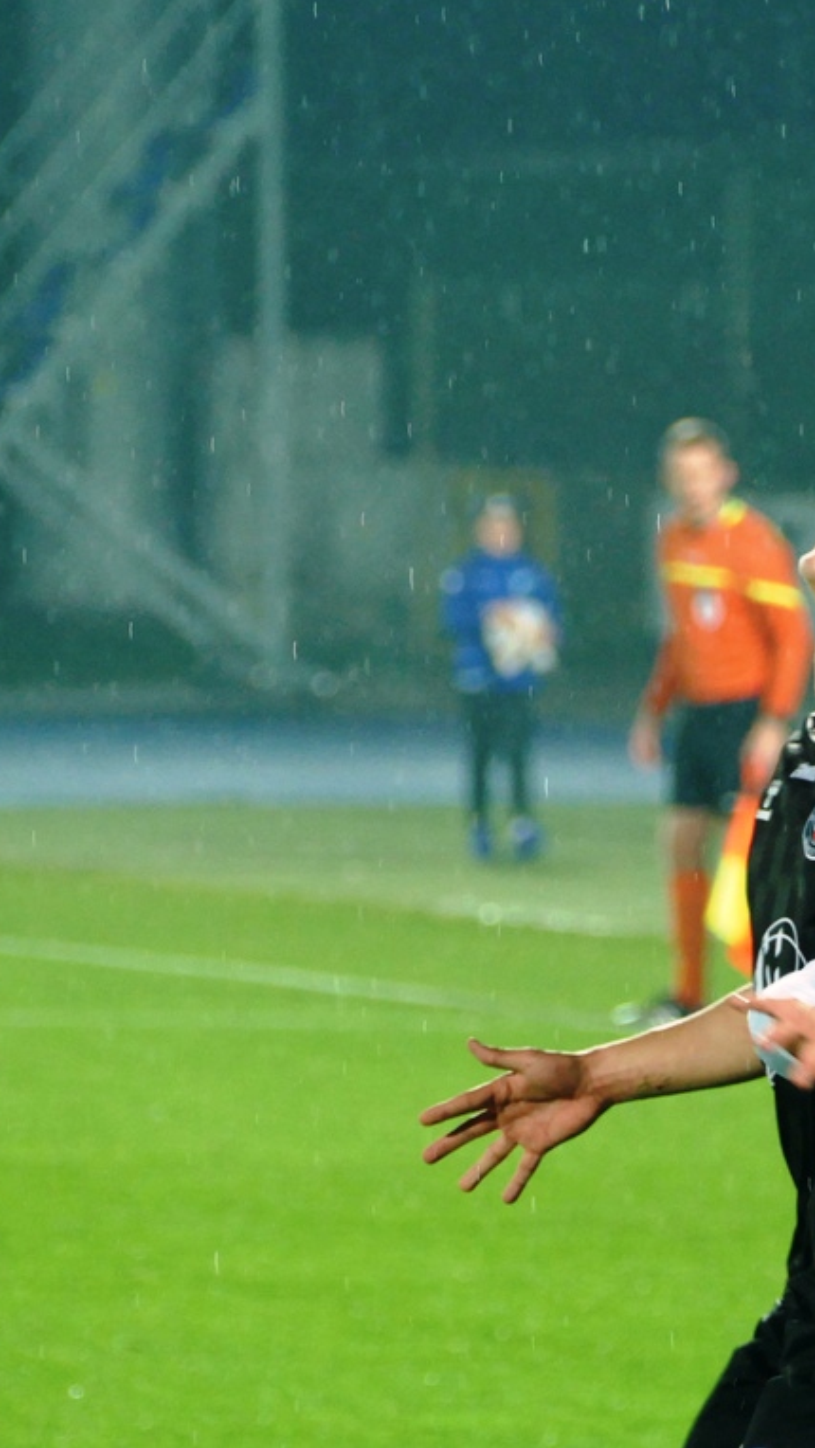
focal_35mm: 555
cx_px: 667
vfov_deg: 3.9
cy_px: 723
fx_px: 21313
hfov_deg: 2.2
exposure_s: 1/500
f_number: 4
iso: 800
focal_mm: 128.25
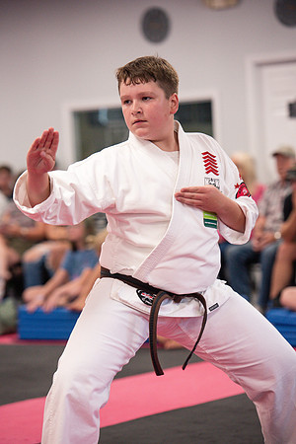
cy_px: 222
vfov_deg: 15.2
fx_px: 1665
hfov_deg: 10.2
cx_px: 148
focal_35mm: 135
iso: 1600
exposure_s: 1/400
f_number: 3.5
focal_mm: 135
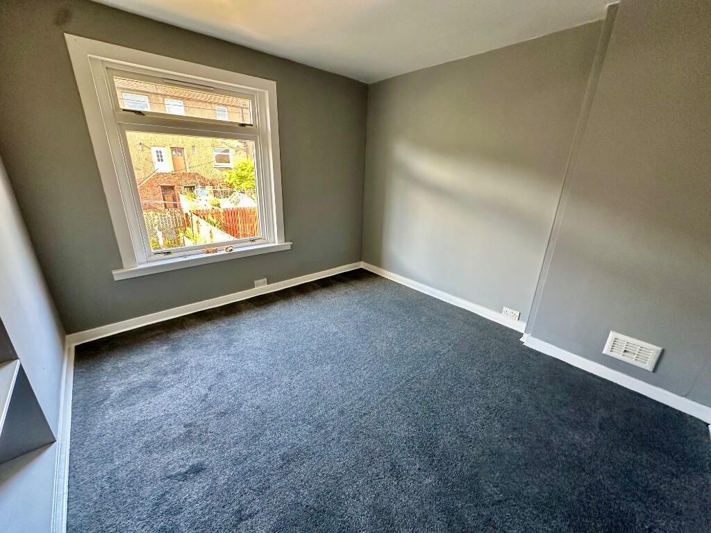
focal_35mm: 14
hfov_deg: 102.1
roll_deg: -2.1
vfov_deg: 85.7
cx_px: 356
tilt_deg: -18.4
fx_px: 288
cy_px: 266
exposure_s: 1/100
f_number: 2.2
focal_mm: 2.22
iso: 250
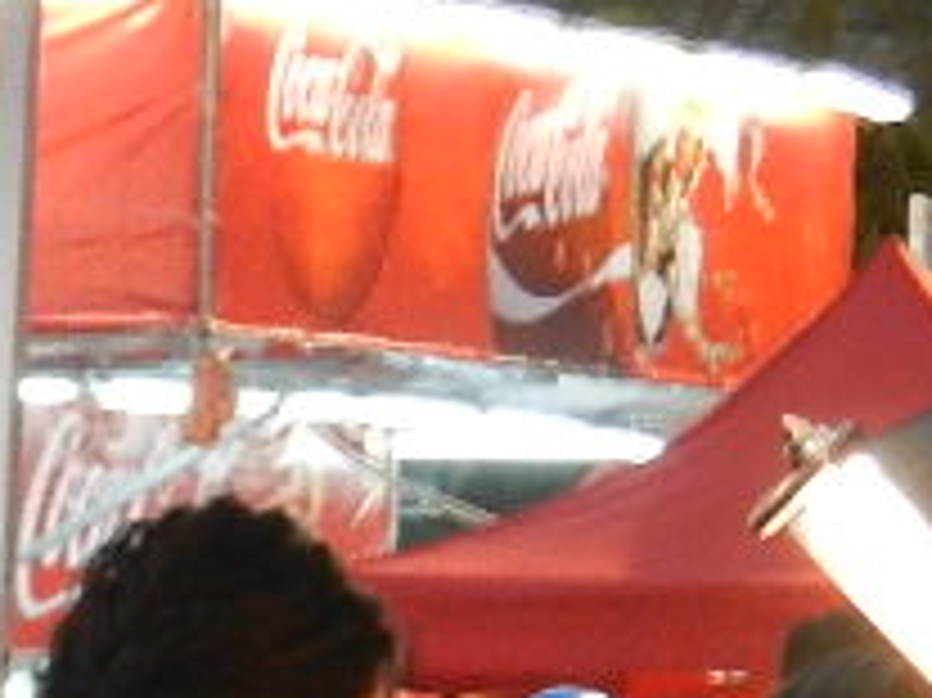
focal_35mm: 451
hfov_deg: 4.3
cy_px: 1675
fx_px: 12136
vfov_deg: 3.3
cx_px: -1207
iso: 400
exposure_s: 1/15
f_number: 4.9
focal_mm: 16.3
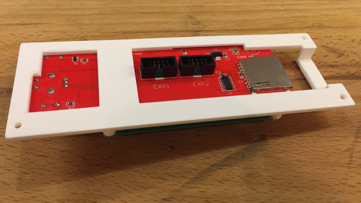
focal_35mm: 32
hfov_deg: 61.0
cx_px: 180
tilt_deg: -49.6
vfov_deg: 36.6
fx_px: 306
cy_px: 87
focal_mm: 4.15
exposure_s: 1/33
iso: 64
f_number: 2.2
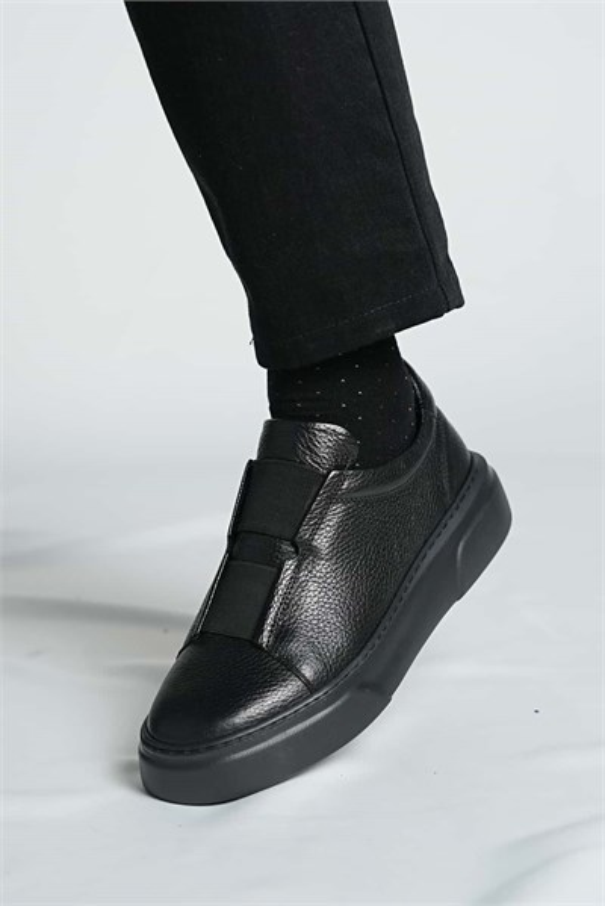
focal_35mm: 84
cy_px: 453
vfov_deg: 24.2
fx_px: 2115
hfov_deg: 16.3
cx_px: 302
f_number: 3.5
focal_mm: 56
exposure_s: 1/250
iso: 1250
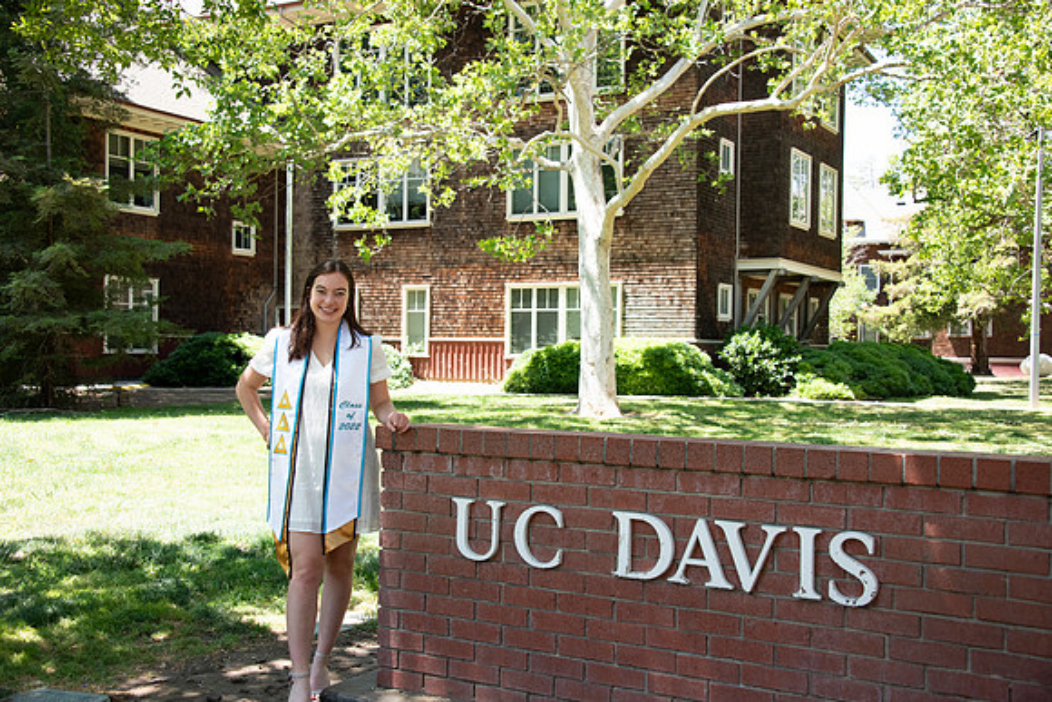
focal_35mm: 40
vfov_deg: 33.4
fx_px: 1169
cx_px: 526
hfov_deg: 48.4
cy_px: 351
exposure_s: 1/500
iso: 640
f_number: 5.6
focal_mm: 40
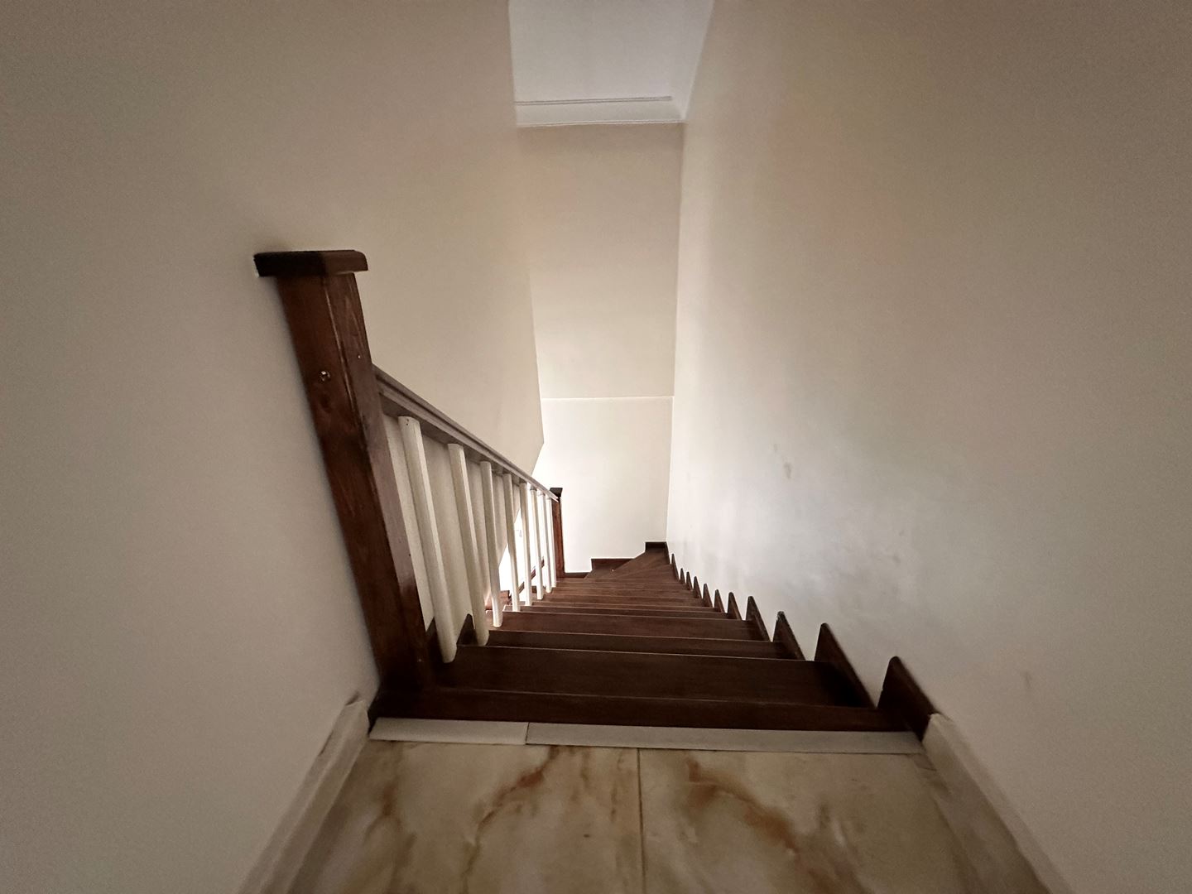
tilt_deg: -23.8
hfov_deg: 102.1
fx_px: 482
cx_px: 596
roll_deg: +1.2
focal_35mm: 14
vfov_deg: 85.7
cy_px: 447
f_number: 2.2
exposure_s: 1/60
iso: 800
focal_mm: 2.22
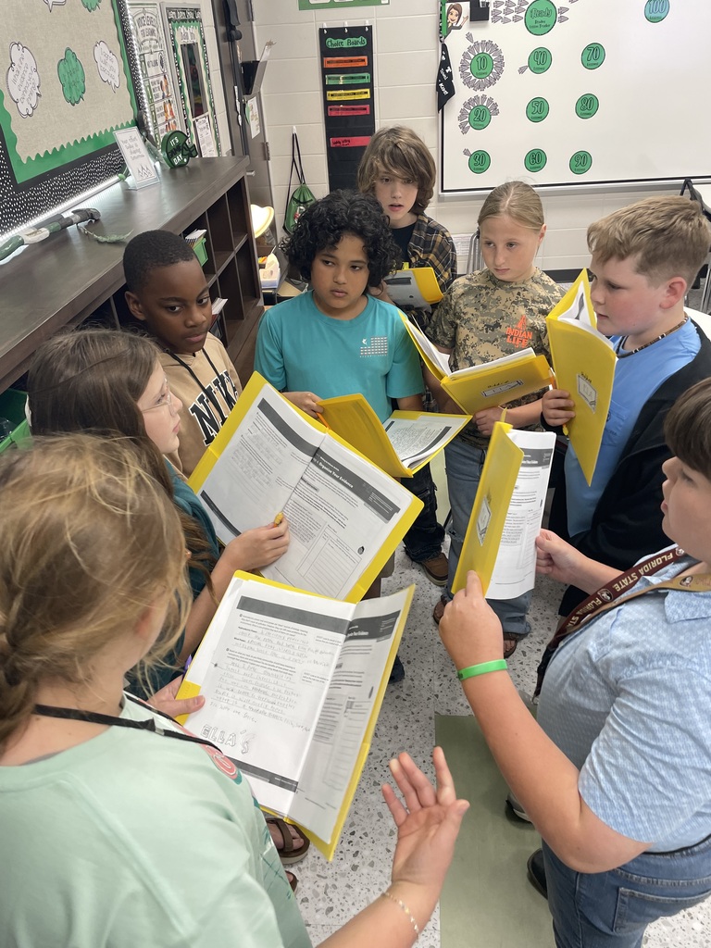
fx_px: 712
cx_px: 356
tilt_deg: -31.3
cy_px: 474
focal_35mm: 26
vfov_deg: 67.3
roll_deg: +4.6
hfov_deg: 53.1
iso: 64
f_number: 1.6
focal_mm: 4.2
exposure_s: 1/60
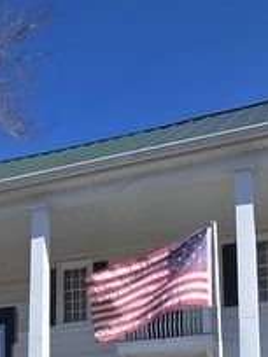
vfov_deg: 31.9
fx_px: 526
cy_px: 416
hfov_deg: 28.5
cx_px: 102
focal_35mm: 51
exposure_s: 1/2384
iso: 50
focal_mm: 2.2
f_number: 2.2
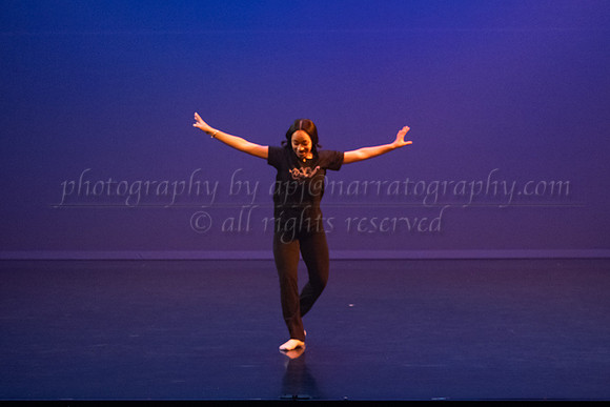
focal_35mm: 108
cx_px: 321
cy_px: 178
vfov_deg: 12.6
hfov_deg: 18.9
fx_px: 1836
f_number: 4.5
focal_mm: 75
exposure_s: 1/400
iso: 4000
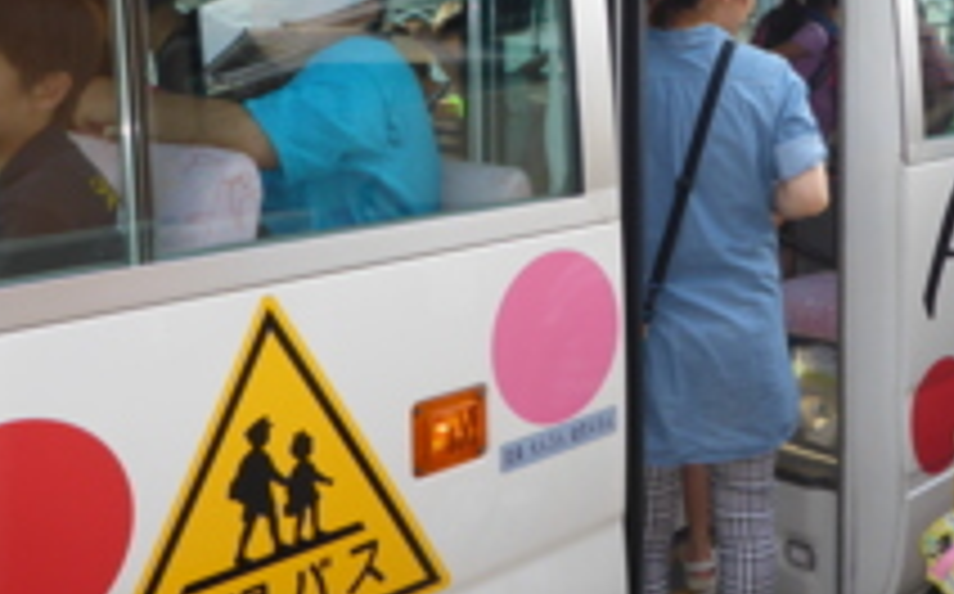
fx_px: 1273
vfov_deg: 25.5
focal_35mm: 49
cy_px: 68
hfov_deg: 40.0
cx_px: 706
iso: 100
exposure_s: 1/125
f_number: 3.3
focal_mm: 4.9
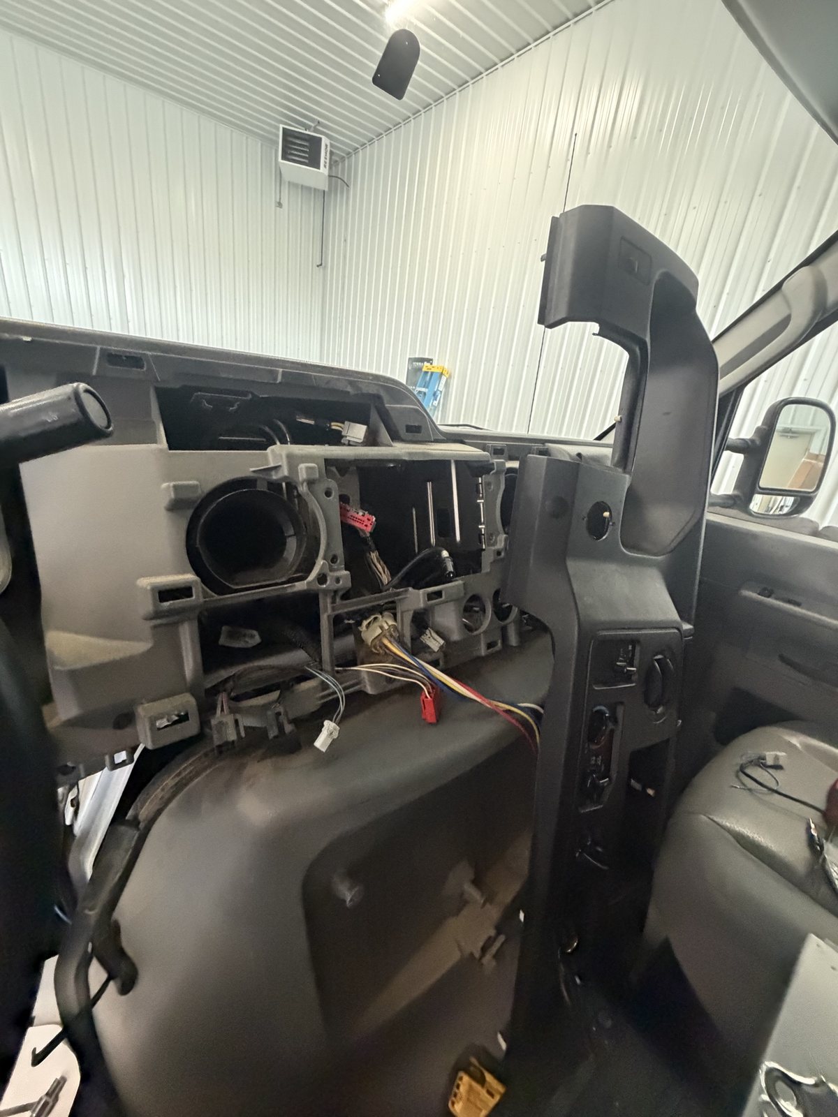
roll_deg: -5.7
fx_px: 452
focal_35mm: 14
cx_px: 419
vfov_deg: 102.1
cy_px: 558
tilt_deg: -22.0
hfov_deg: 85.7
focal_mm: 2.22
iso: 1000
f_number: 2.2
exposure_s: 1/60
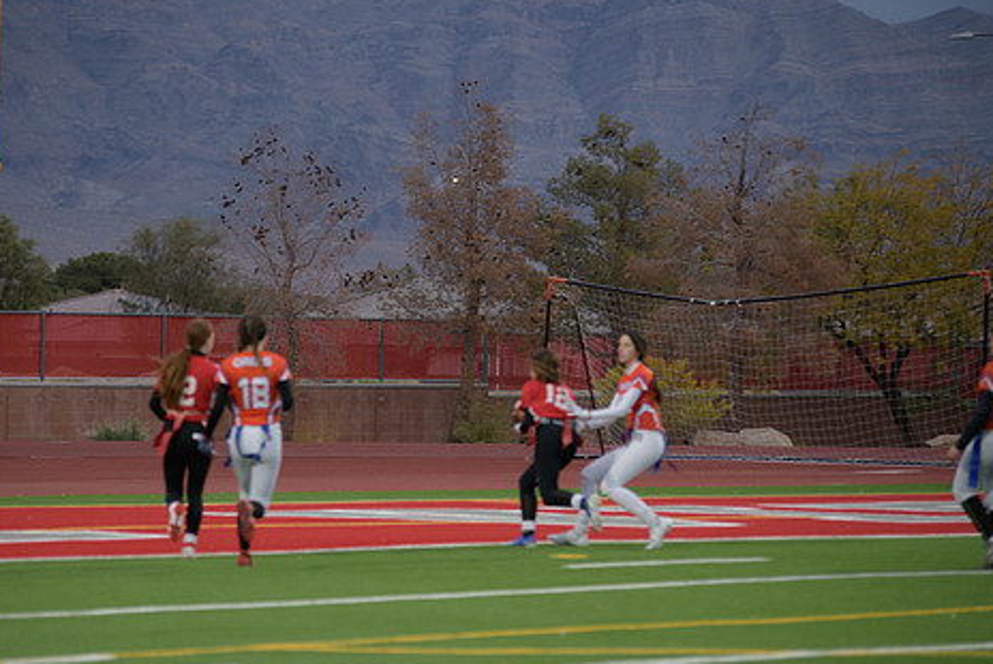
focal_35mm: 175
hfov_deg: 11.7
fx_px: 4830
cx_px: 392
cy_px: 406
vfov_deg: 7.9
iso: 220
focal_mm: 140
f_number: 2.8
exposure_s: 1/200
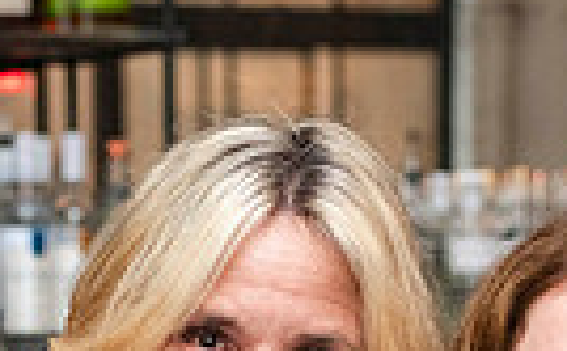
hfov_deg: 8.0
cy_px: 721
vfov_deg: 4.9
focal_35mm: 263
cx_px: 233
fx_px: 4054
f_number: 4
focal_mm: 58
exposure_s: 1/125
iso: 1250
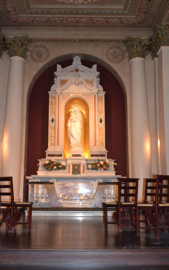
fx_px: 295
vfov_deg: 49.3
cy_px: 135
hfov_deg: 32.0
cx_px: 83
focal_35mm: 40
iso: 3200
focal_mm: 26
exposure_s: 1/60
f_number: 4.2
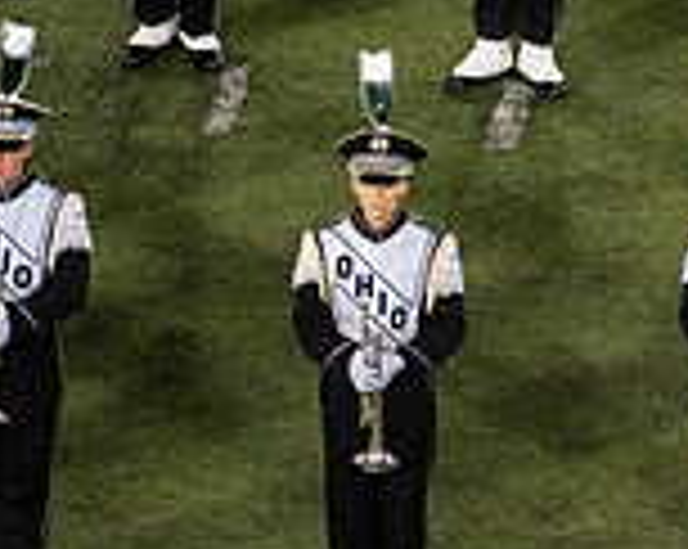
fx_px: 21739
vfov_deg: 1.4
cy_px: -288
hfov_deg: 1.8
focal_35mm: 1069
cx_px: 1192
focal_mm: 300
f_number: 2.8
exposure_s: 1/2500
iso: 6400
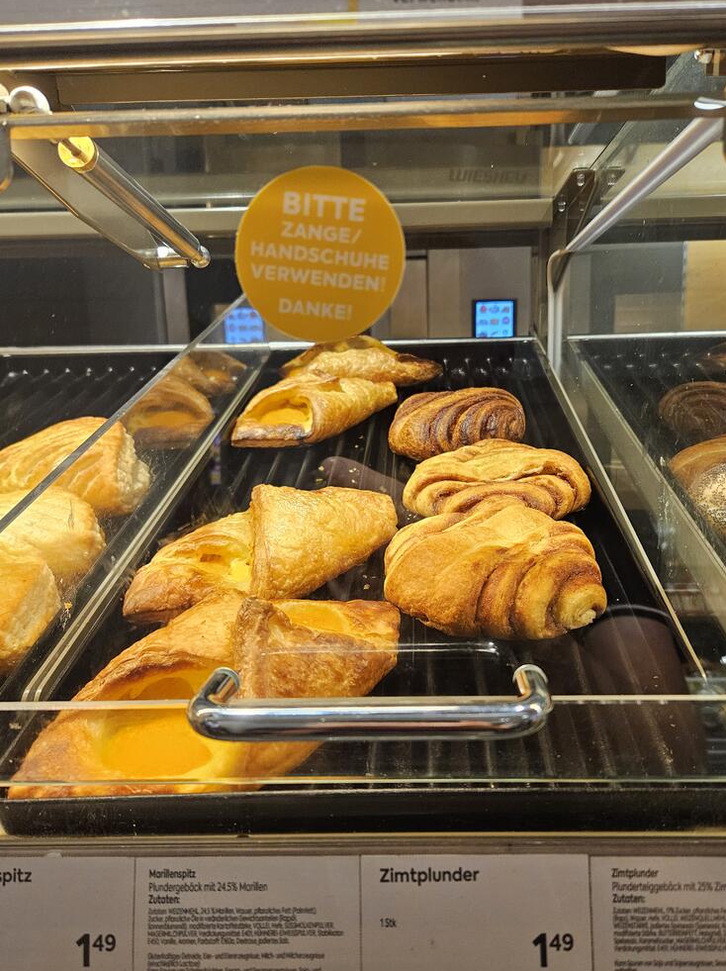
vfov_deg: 65.3
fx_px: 756
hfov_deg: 51.1
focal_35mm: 27
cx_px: 410
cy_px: 519
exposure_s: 1/359
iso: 400
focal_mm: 5.4
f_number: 1.8
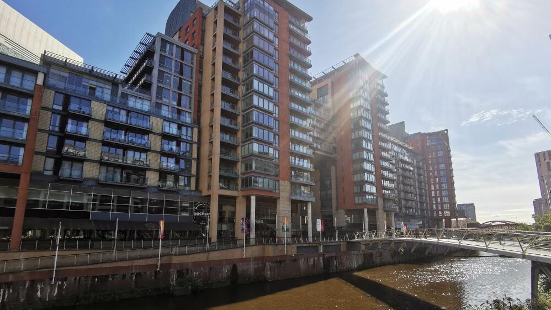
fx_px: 278
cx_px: 278
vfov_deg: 57.9
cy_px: 185
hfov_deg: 89.6
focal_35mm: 19
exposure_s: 1/1511
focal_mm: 2.26
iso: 50
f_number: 2.2
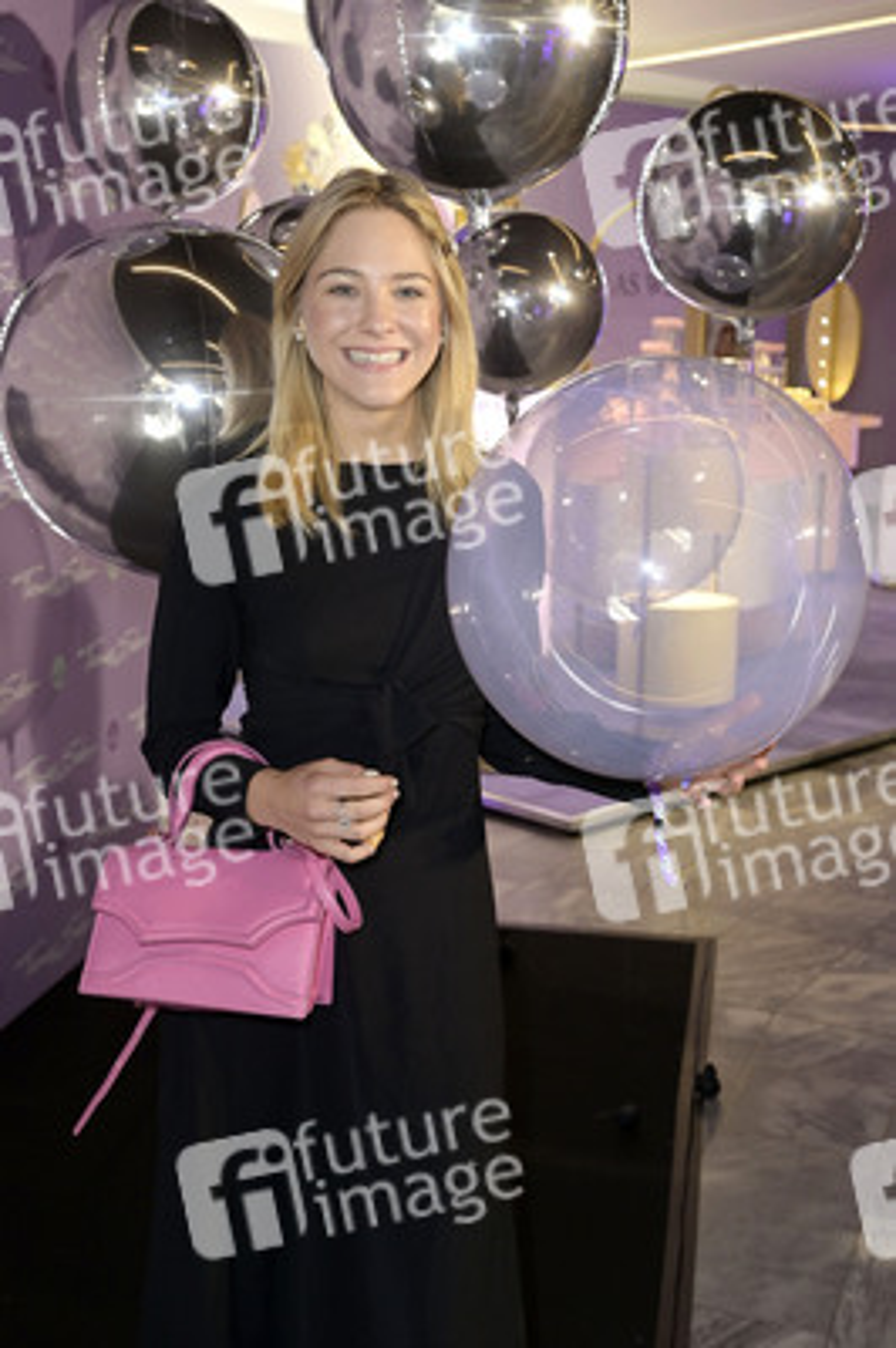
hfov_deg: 30.5
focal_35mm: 44
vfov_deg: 44.5
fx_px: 1645
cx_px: 448
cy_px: 674
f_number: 5
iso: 1000
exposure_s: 1/160
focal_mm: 44
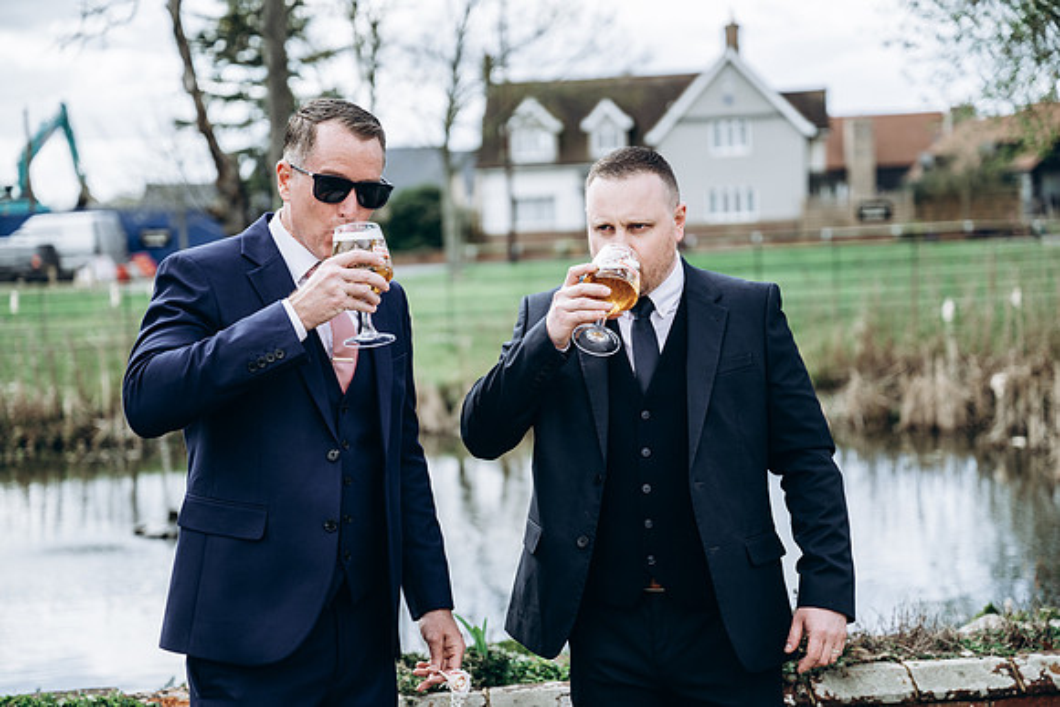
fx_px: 2061
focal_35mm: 70
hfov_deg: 28.8
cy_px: 354
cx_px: 530
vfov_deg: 19.5
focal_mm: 70
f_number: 2.8
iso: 64
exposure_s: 1/250
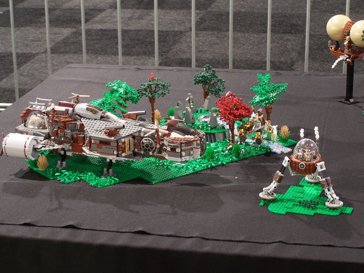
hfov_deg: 23.8
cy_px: 136
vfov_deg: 18.0
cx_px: 182
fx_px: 862
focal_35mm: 82
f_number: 3.2
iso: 80
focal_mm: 13.7
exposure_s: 1/2
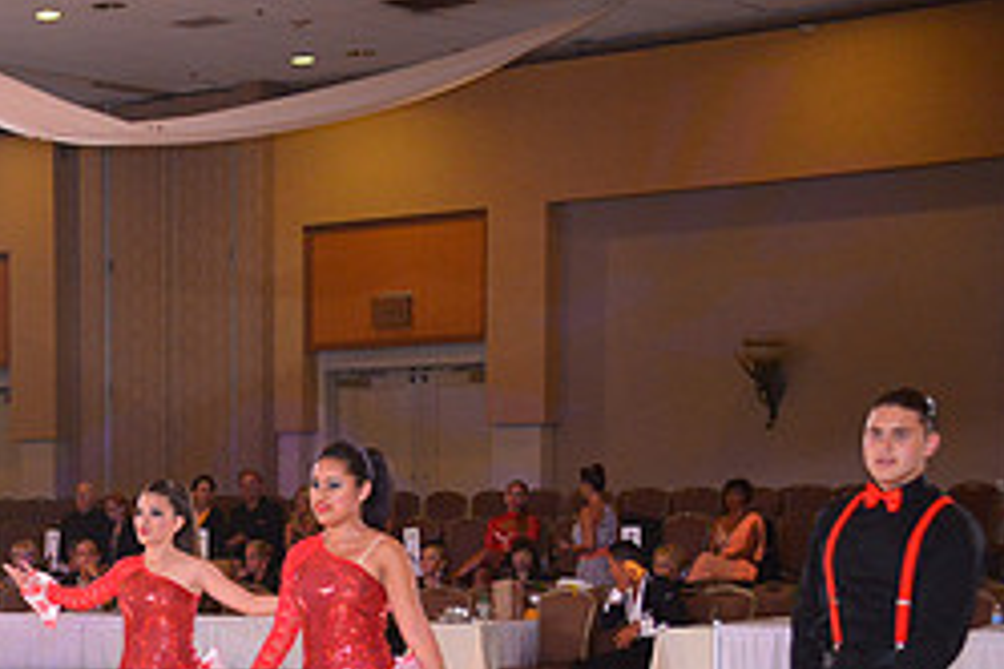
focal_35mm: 105
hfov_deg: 18.6
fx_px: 2928
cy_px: 776
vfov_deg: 12.8
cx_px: -129
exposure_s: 1/250
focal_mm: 45
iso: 2000
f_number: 5
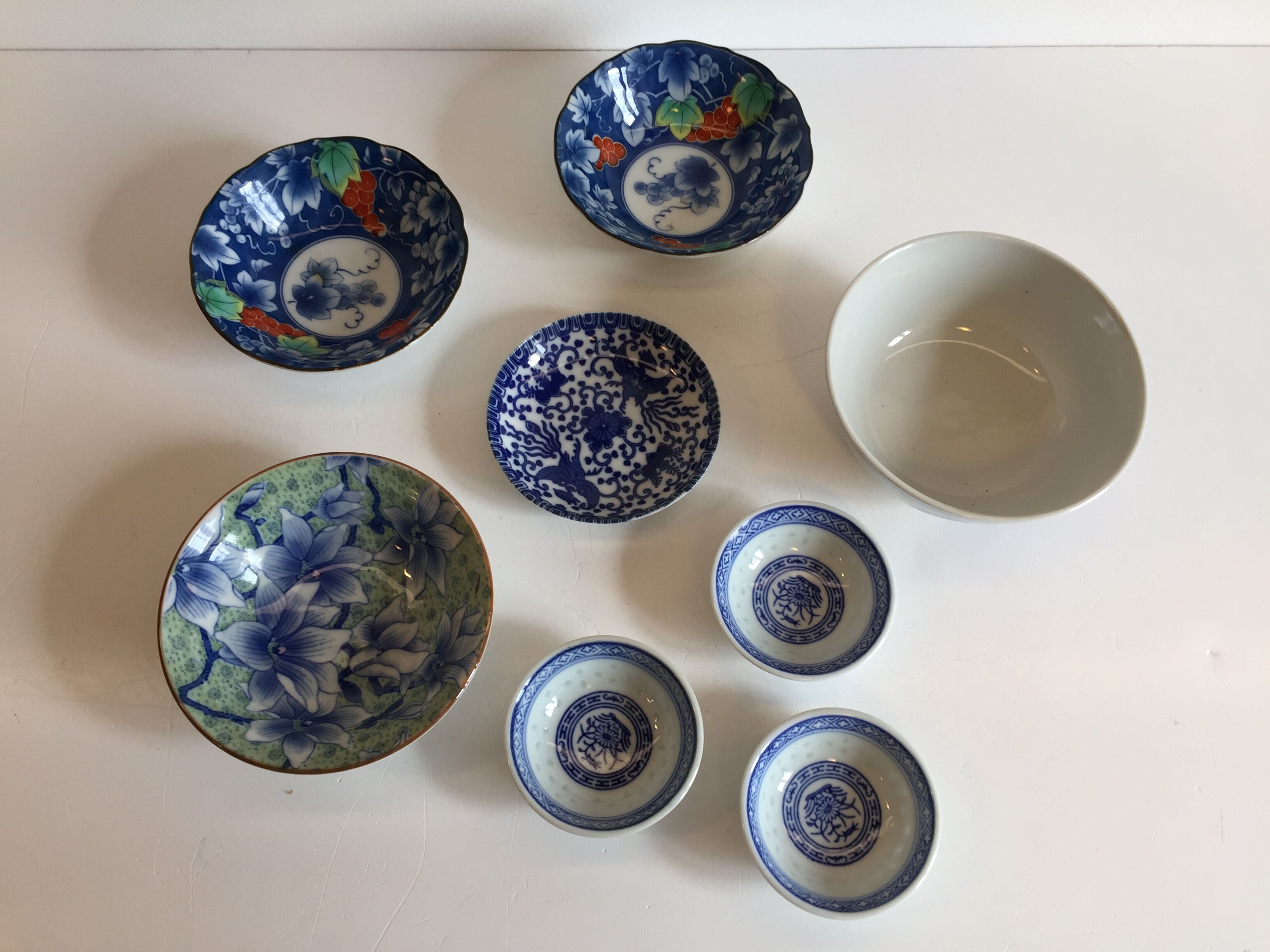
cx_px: 635
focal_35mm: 29
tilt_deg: -69.0
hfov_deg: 61.7
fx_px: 1064
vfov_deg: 48.2
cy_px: 476
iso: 32
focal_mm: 4.15
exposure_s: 1/50
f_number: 2.2
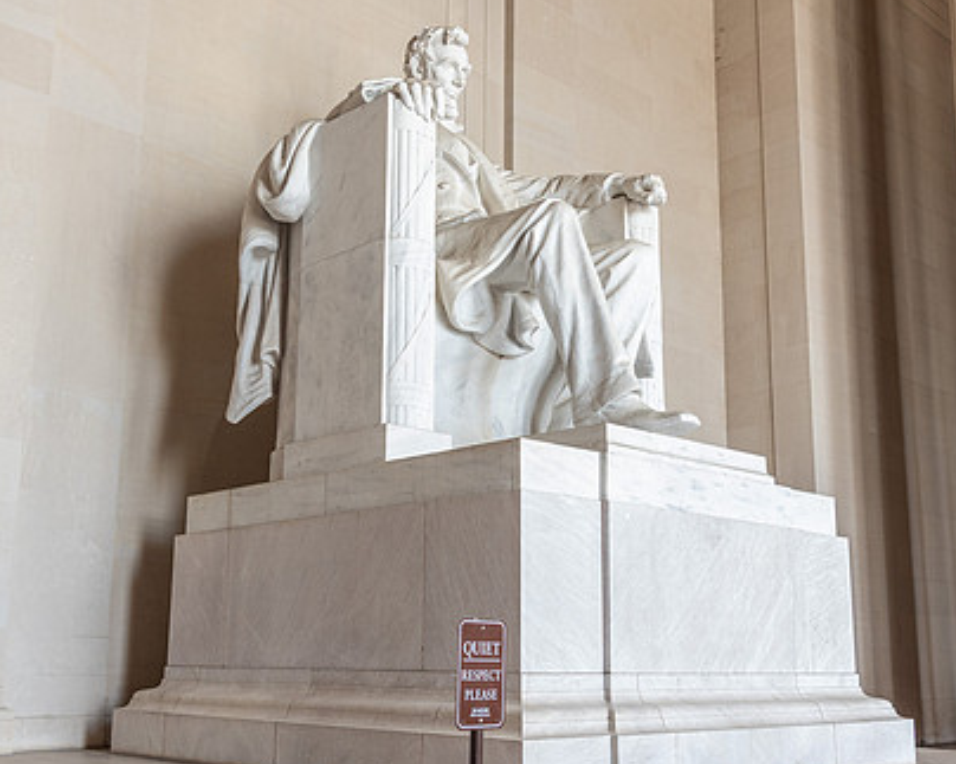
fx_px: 1188
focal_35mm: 42
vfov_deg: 35.6
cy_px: 432
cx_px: 462
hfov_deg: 43.8
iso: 800
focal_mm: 27
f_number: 4.5
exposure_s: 1/125
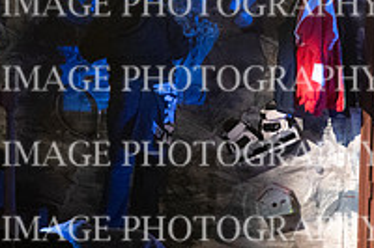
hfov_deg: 2.6
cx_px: 112
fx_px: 8117
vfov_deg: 1.8
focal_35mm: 782
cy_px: 41
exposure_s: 1/160
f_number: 6
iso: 10000
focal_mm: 270
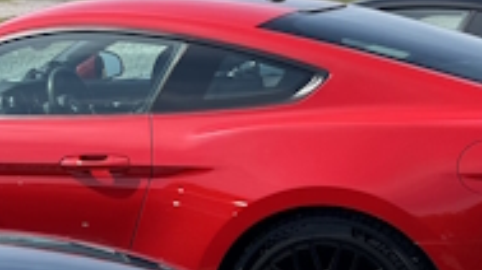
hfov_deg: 16.8
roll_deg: +0.1
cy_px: 293
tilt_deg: -6.3
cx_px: -156
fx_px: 1533
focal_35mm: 120
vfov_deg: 10.0
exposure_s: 1/2825
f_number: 1.6
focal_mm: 5.1
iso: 50
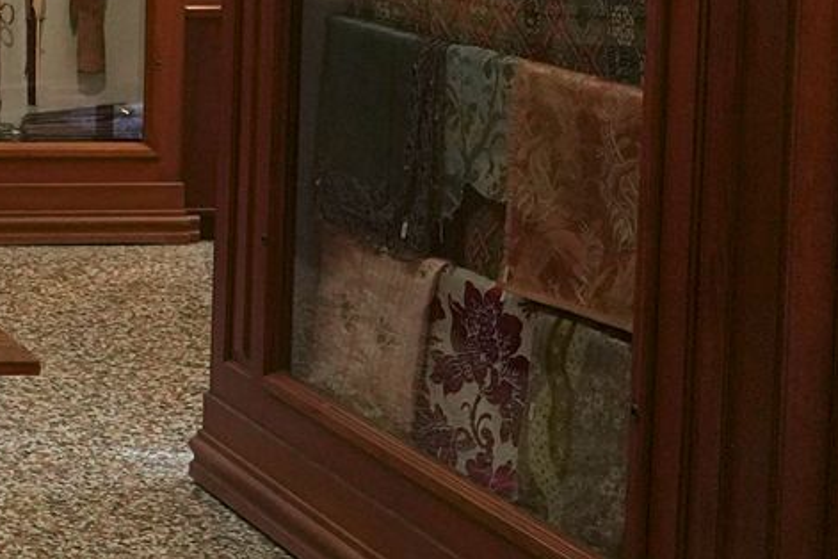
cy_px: -160
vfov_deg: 13.0
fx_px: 2374
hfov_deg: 16.5
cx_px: -692
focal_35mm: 102
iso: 3200
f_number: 4.5
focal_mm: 24
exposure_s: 1/80
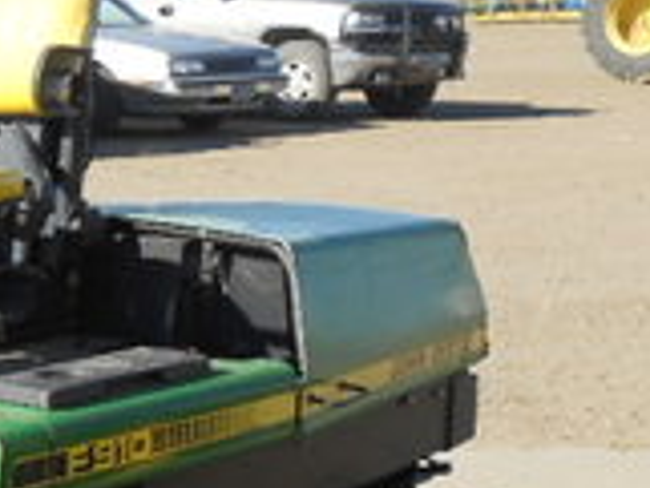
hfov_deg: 17.0
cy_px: 553
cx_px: -234
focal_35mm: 108
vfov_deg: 13.4
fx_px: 2029
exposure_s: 1/500
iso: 80
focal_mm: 5.8
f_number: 3.6
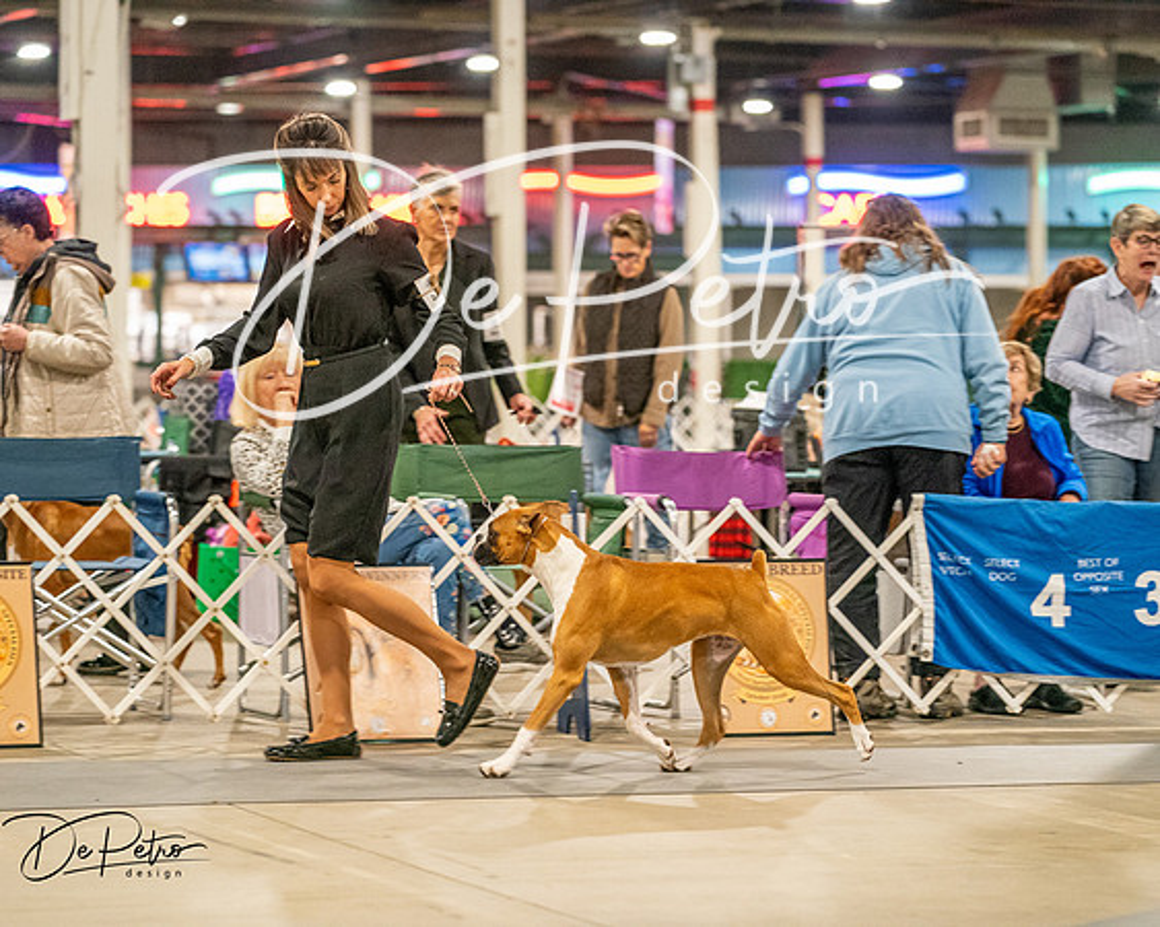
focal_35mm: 136
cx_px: 580
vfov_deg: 11.3
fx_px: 4677
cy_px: 464
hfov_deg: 14.1
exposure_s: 1/250
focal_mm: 121
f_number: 3.5
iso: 6400
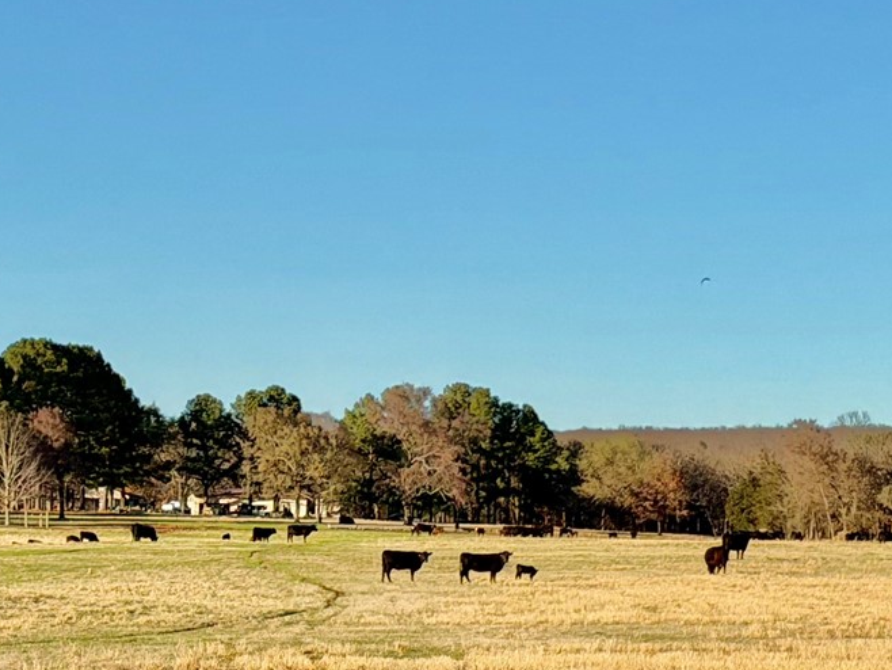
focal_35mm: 140
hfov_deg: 14.1
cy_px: 547
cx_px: 283
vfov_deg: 10.6
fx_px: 3609
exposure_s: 1/3891
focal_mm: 6.76
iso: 64
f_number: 1.78
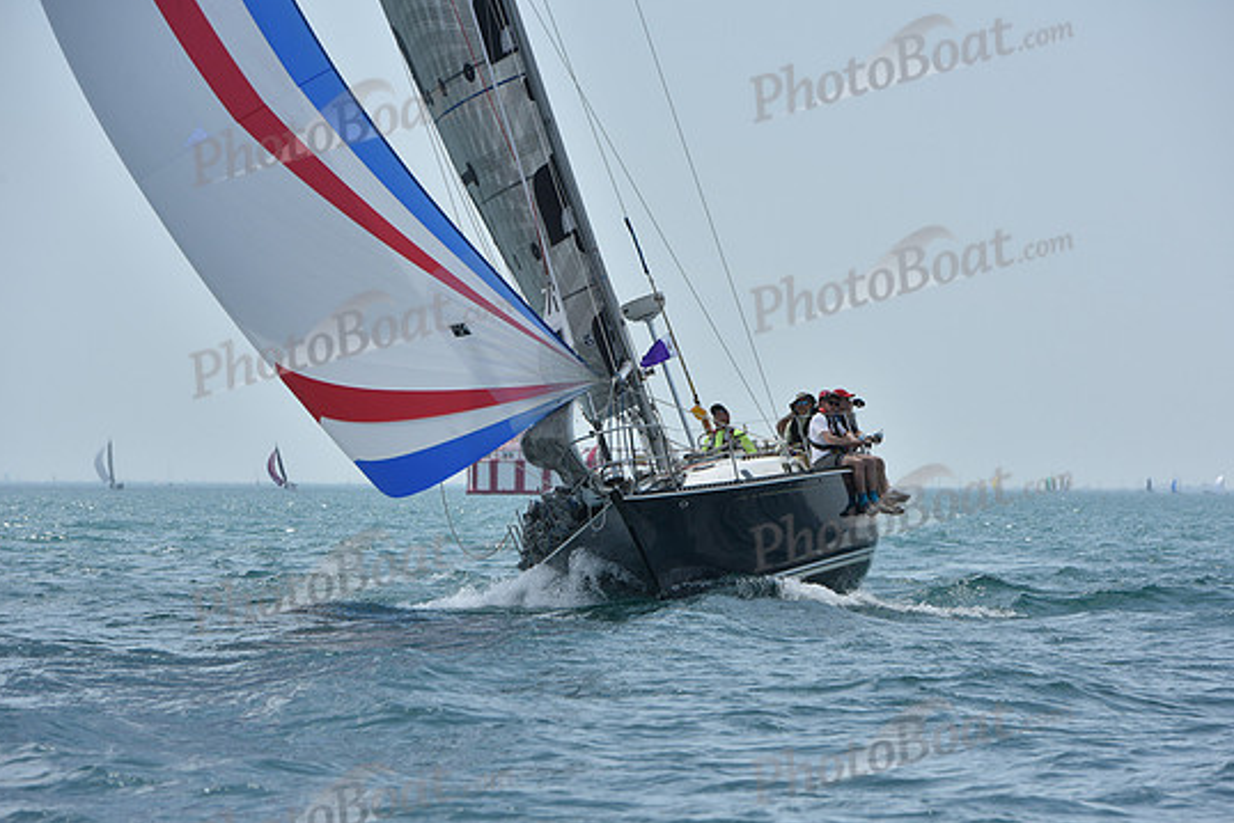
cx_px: 633
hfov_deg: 10.0
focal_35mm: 205
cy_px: 425
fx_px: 7028
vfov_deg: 6.7
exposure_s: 1/1250
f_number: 9
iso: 250
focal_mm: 190
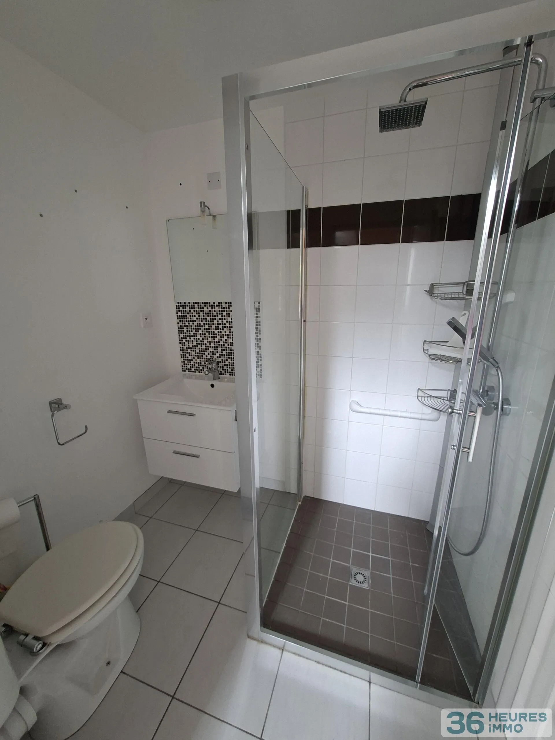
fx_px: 278
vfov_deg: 106.2
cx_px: 278
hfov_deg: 89.9
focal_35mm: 13
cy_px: 370
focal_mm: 1.74
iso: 160
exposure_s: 1/40
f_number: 2.2
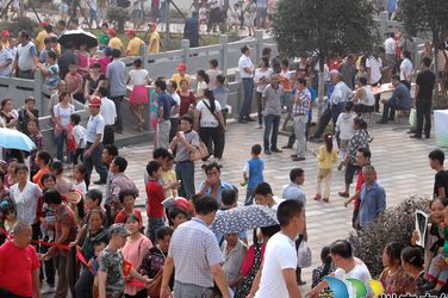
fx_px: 1363
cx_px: 175
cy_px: 131
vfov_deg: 12.5
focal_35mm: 110
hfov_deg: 18.6
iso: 800
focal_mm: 55
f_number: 10
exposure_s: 1/400
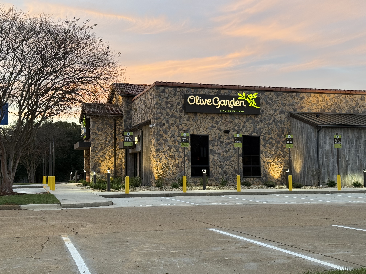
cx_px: 183
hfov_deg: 39.7
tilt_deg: +4.3
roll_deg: +0.2
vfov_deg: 30.3
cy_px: 137
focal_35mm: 48
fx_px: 508
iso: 100
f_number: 1.78
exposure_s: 1/107
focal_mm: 6.76
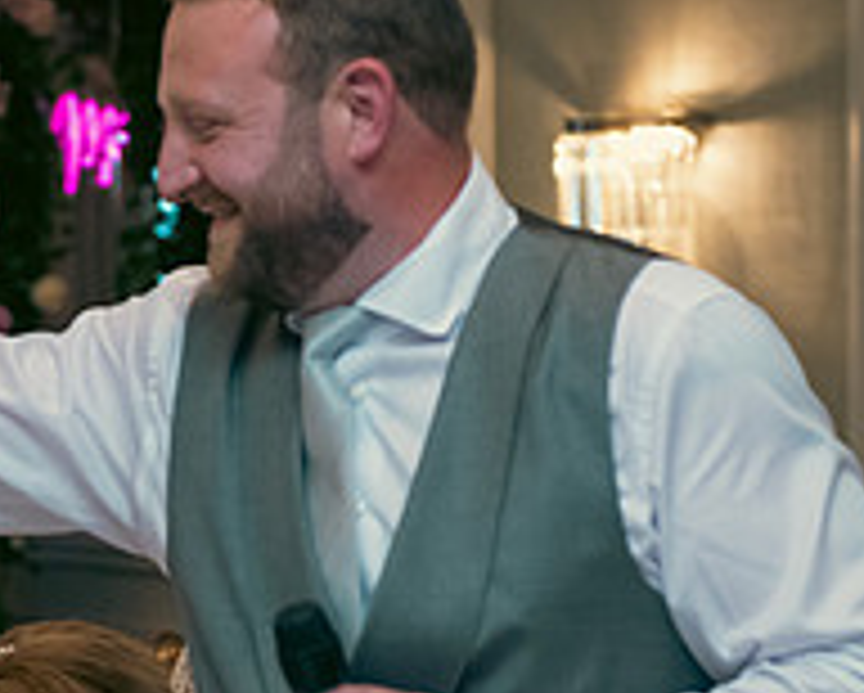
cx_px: 130
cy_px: 493
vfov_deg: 7.8
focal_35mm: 198
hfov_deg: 9.7
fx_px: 5068
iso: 800
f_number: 3.5
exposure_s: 1/160
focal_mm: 70
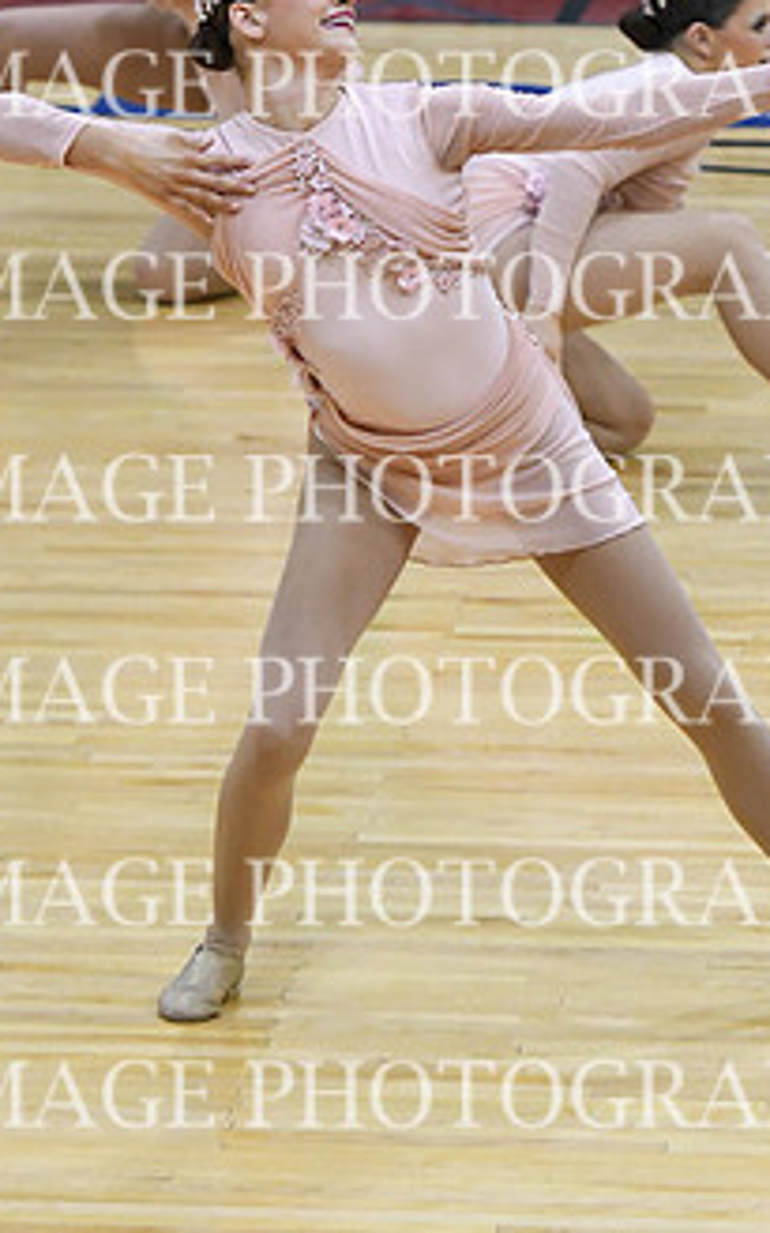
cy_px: 387
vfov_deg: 5.5
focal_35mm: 379
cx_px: 220
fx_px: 12725
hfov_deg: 3.5
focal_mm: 140
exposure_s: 1/400
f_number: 3.5
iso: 4000
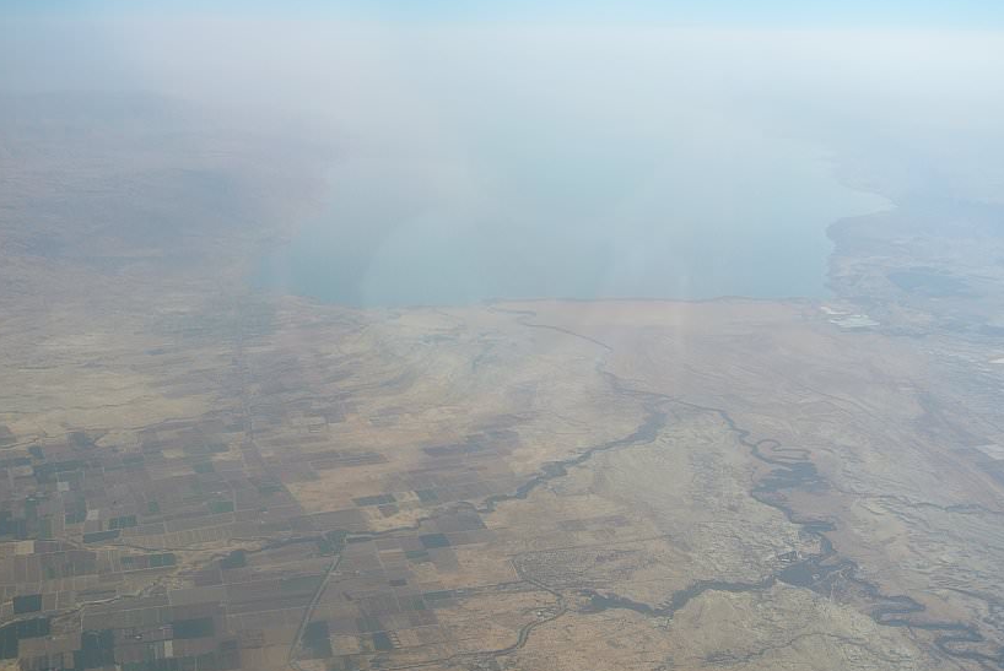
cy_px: 331
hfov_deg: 44.5
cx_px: 500
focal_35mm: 44
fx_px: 1228
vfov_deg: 30.6
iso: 100
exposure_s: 1/800
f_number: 5
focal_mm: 15.1
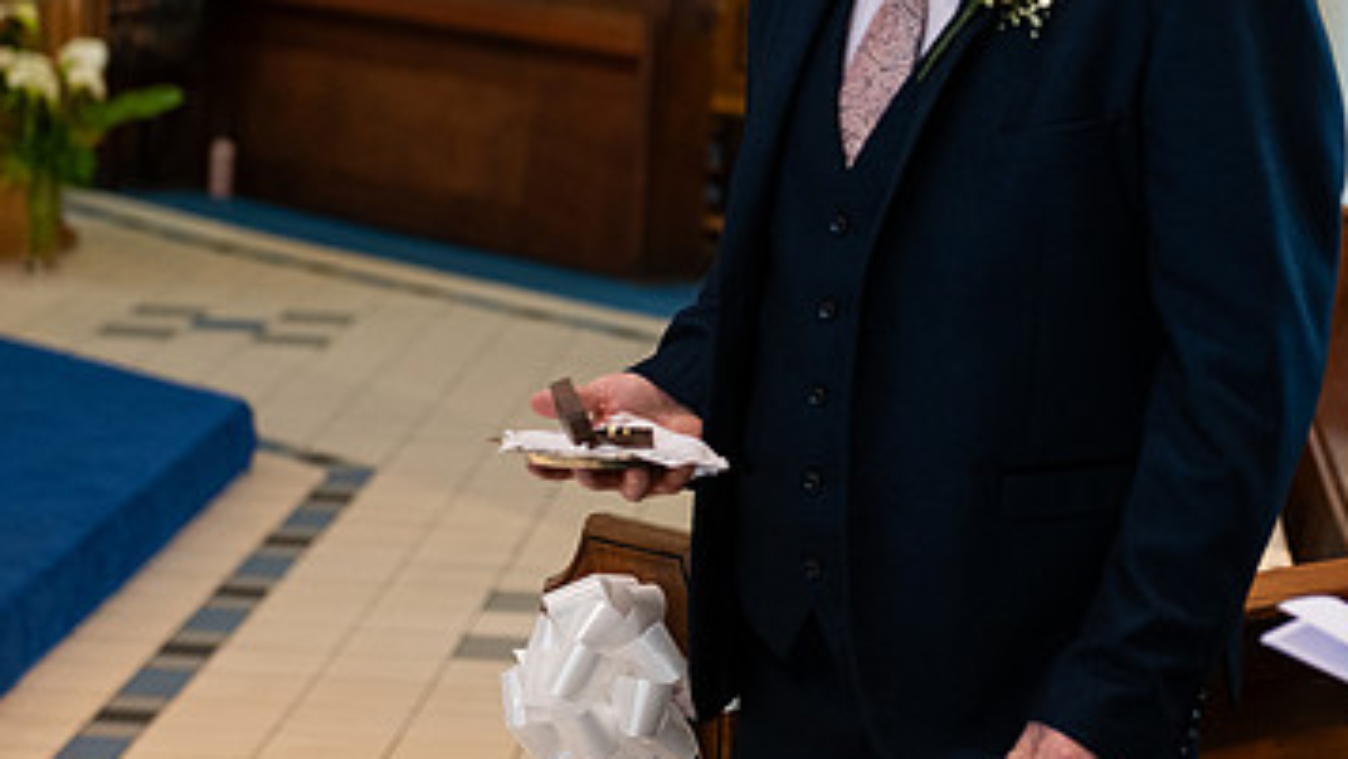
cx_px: 929
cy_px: 119
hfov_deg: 17.9
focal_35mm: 119
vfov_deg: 10.2
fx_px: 4254
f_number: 3.5
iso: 800
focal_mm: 70
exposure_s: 1/160
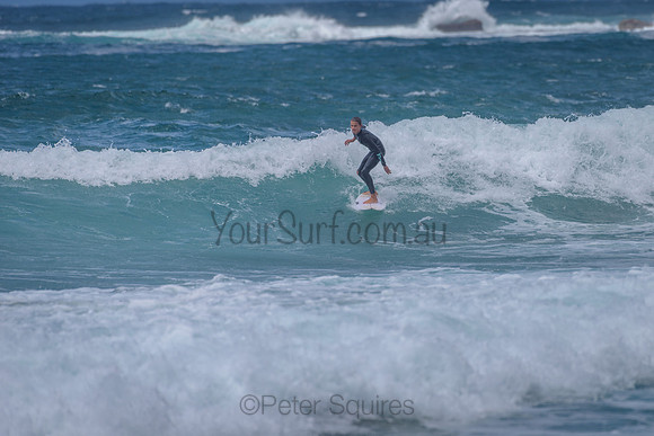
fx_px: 11161
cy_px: 168
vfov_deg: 2.2
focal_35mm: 614
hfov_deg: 3.4
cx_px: 402
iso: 100
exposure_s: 1/2000
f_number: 5.6
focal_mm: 500
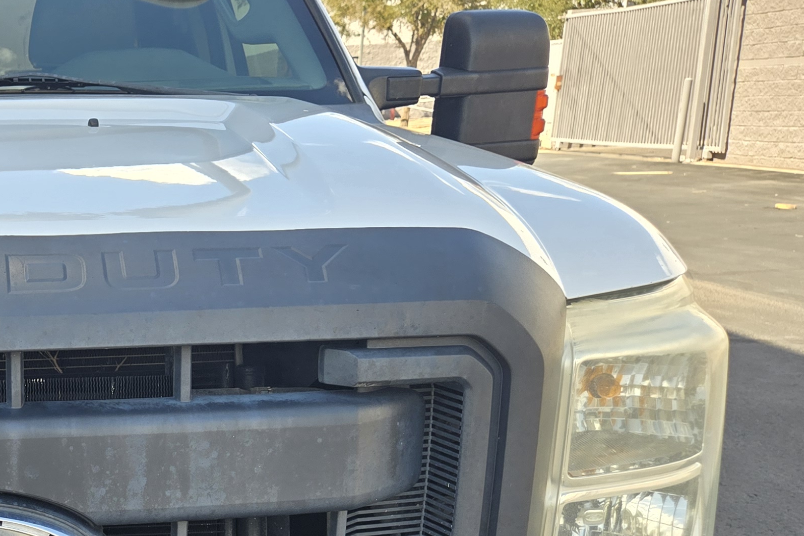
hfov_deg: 29.6
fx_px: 1340
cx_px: -110
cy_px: 574
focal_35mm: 60
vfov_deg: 21.6
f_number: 1.8
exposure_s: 1/557
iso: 25
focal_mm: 5.4
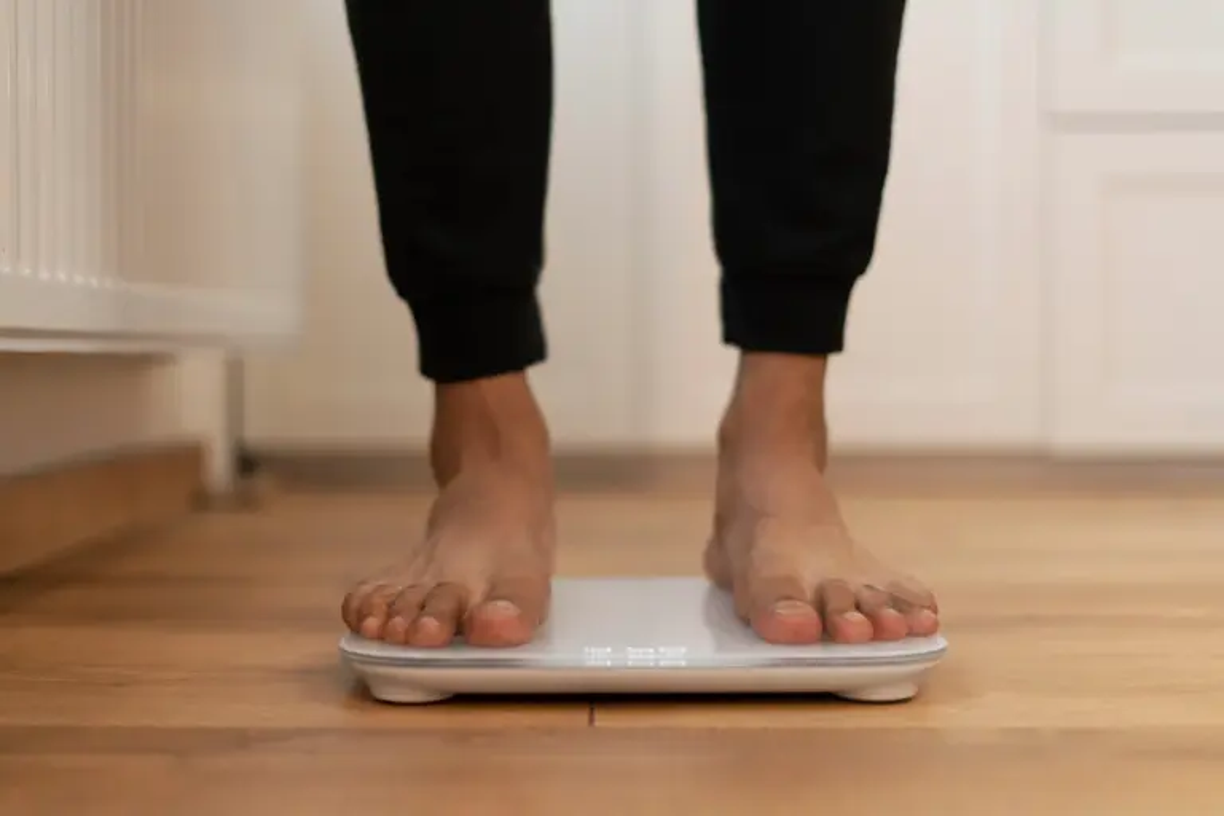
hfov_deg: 39.6
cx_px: 612
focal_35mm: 50
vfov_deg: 27.0
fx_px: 1700
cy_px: 408
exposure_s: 1/160
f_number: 1.8
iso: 500
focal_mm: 50
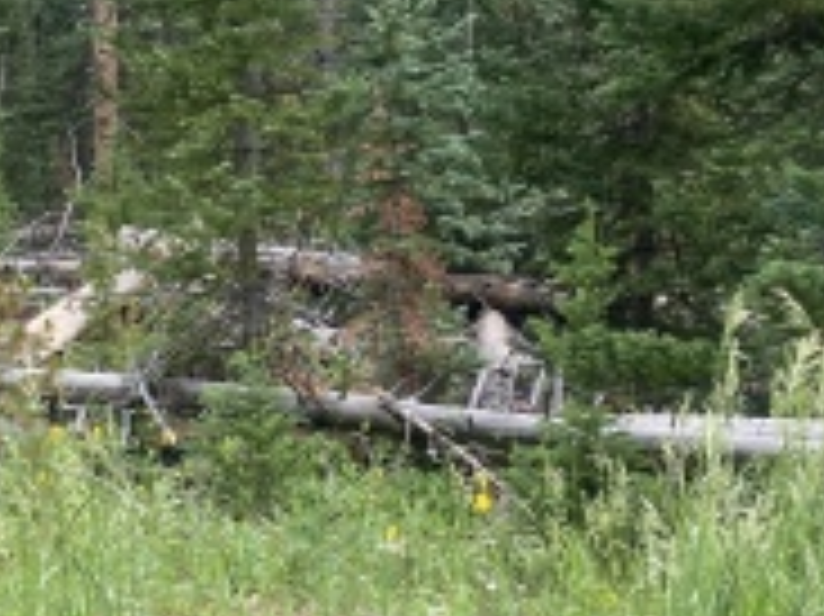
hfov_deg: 21.5
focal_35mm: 91
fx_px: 2165
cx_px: 284
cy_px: 324
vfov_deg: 16.2
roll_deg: +1.7
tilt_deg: -10.2
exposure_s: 1/420
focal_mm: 4.25
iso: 32
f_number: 1.8
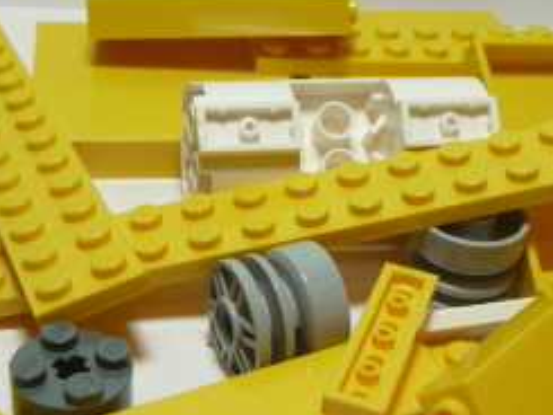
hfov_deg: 26.7
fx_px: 1167
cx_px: 271
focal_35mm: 73
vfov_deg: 20.0
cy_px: 314
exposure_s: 1/50
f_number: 3.3
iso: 100
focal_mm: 4.7
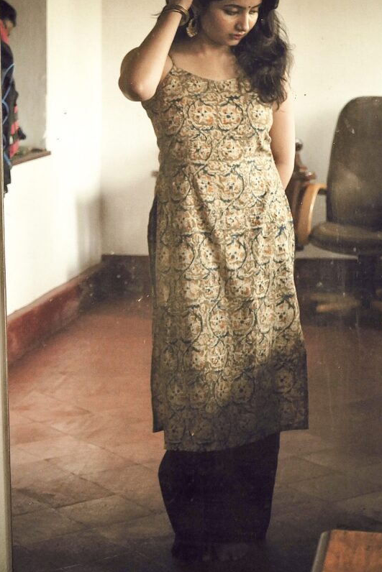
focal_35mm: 94
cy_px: 286
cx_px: 191
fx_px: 1495
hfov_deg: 14.6
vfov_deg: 21.7
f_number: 4
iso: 1600
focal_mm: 45
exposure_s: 1/320
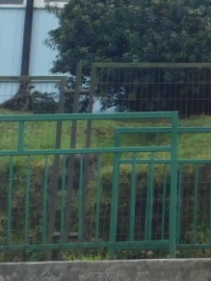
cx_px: 609
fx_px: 1601
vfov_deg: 9.8
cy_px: -108
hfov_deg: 6.9
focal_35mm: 197
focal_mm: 6.3
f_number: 3.5
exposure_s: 1/320
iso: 125
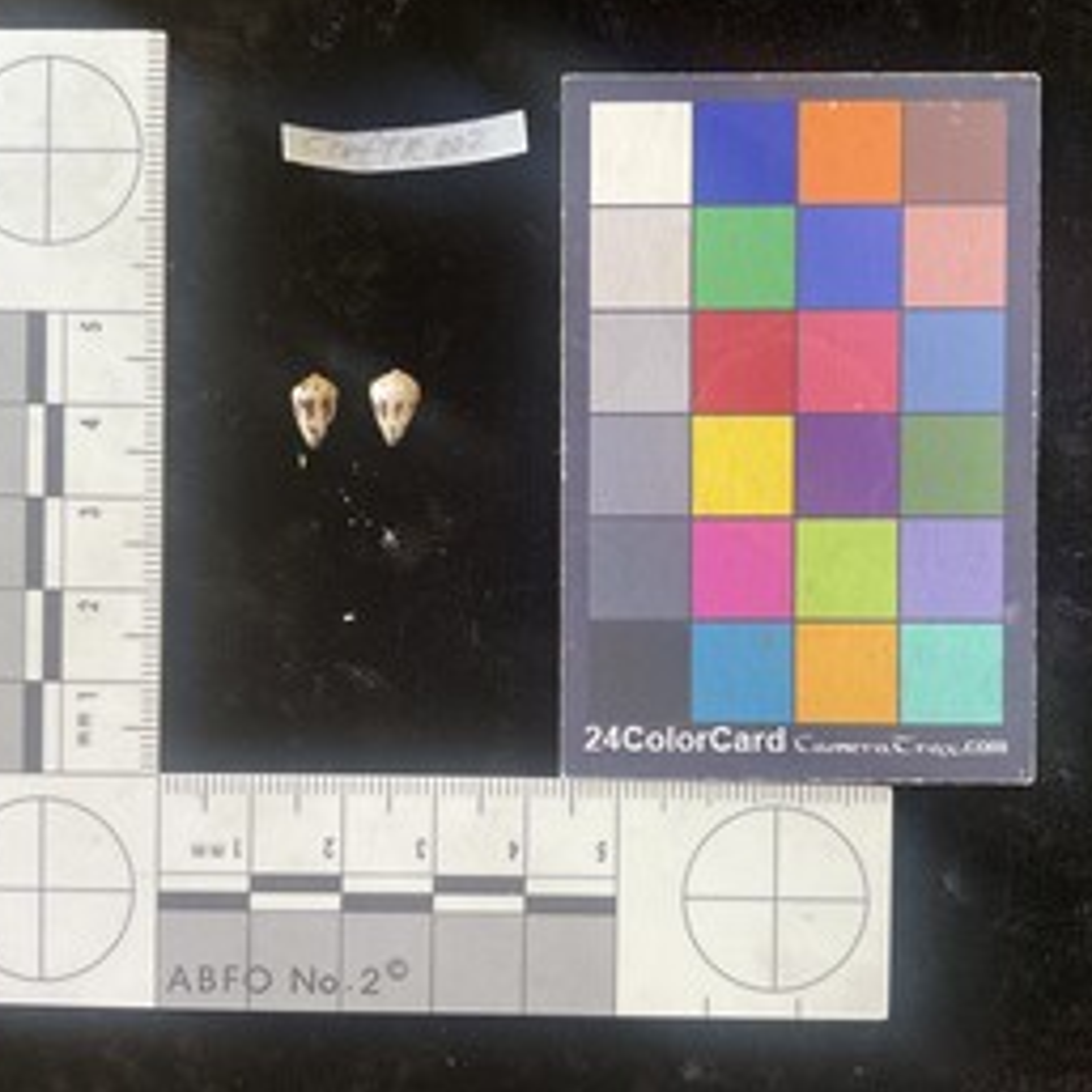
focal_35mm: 35
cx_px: 544
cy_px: 538
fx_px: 1249
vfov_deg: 47.2
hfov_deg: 47.2
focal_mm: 3
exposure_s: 1/60
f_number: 1.8
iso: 40
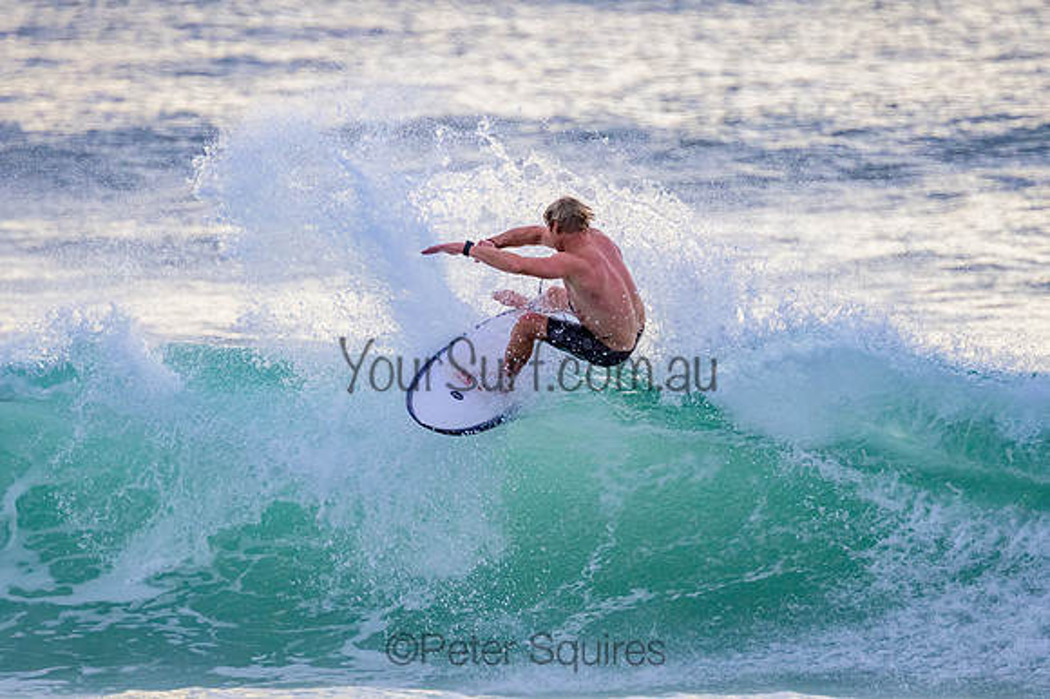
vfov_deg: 2.3
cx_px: 525
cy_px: 350
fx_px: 17489
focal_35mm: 600
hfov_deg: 3.4
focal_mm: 400
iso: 800
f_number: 5.6
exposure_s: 1/2500
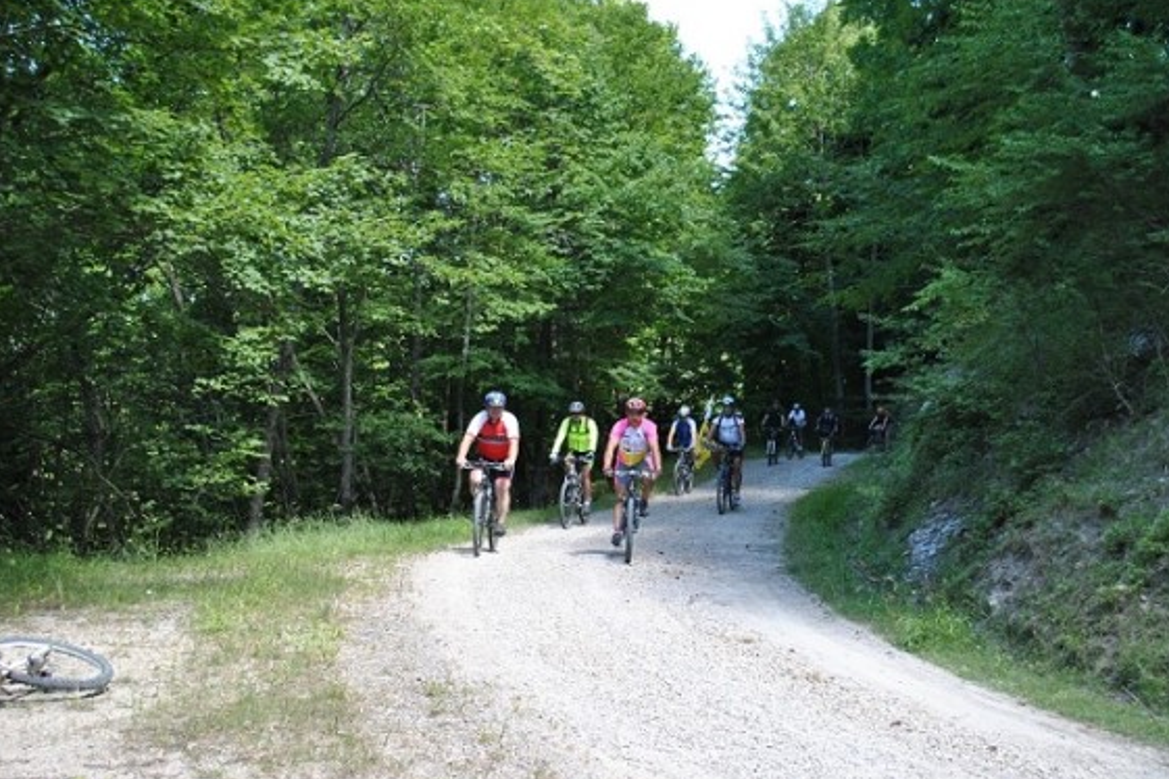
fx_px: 1511
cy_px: 394
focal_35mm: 47
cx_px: 604
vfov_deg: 28.9
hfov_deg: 42.3
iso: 200
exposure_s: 1/100
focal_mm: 29
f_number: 5
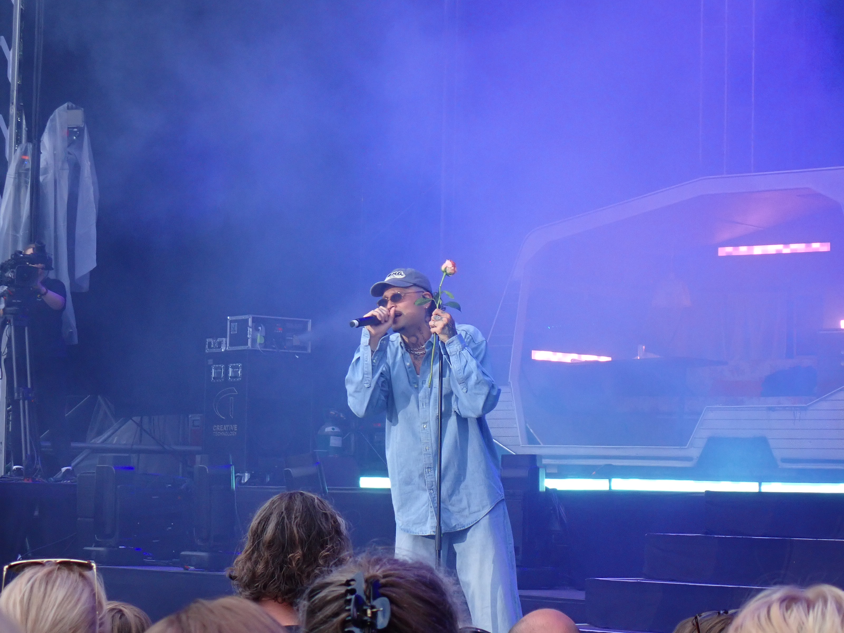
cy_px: 316
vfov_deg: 14.8
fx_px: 2438
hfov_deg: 19.6
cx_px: 422
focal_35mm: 100
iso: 320
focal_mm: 18
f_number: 4.9
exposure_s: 1/100
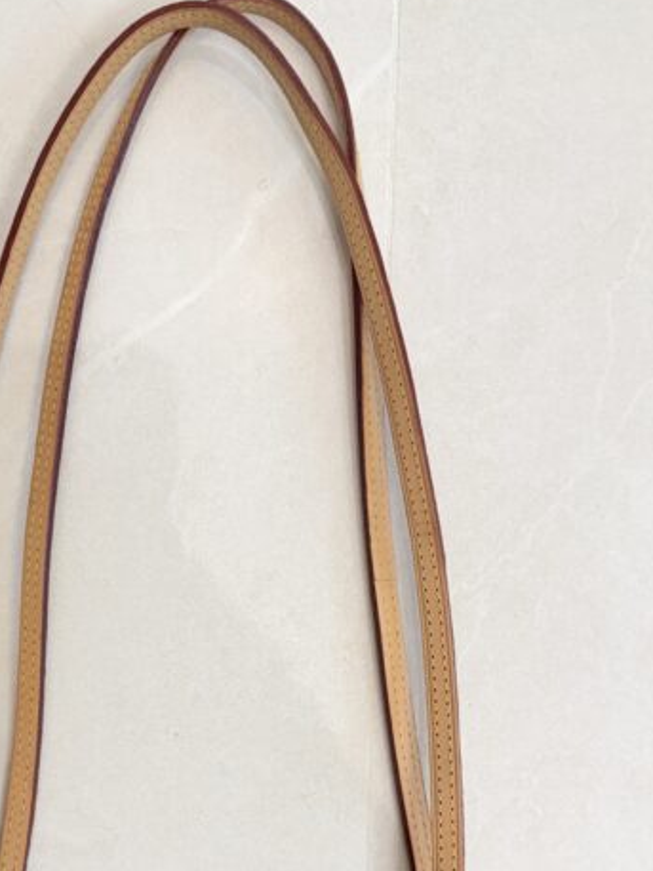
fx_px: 1056
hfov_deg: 34.0
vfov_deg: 43.5
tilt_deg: -89.2
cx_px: 202
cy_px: 642
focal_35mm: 42
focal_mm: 6.76
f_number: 1.78
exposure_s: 1/120
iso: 160
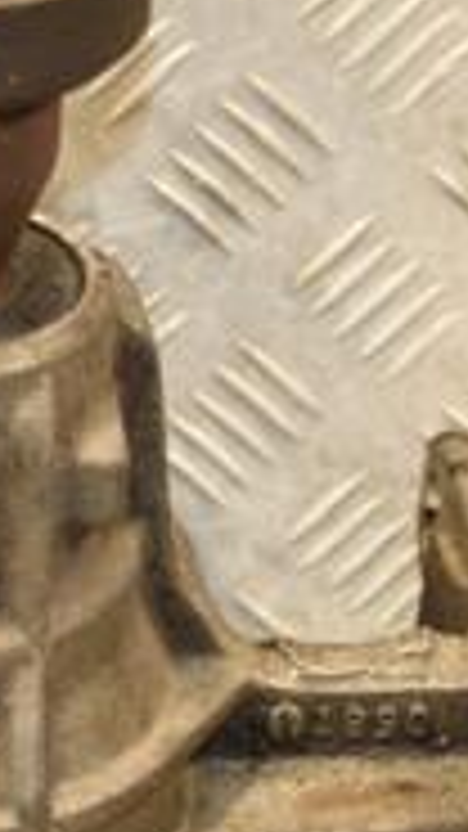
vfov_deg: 9.4
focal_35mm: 230
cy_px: 612
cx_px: -81
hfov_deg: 5.3
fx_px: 5070
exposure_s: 1/160
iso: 800
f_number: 4.8
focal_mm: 45
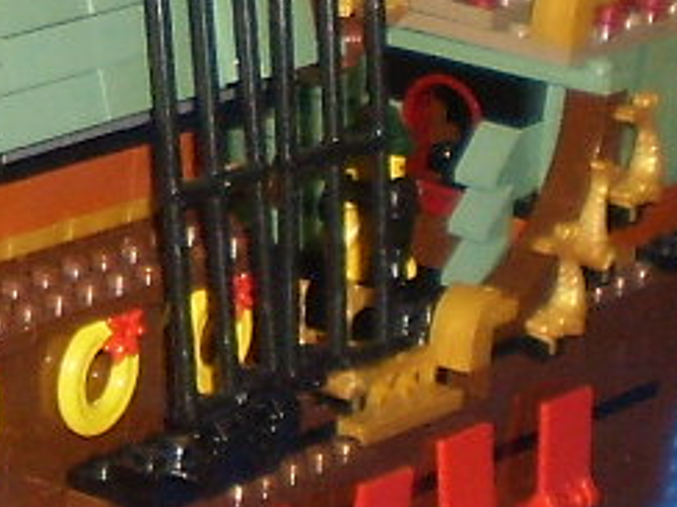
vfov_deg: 5.4
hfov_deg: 7.1
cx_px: -302
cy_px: -177
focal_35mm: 275
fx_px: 5378
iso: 125
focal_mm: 7.4
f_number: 3.5
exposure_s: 1/30
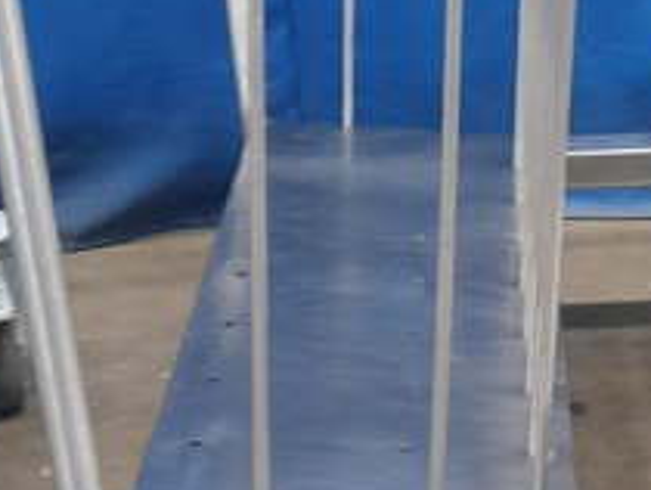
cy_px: 419
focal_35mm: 99
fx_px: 1864
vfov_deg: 14.8
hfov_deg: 19.1
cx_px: 698
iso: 400
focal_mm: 4
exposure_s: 1/25
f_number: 1.8
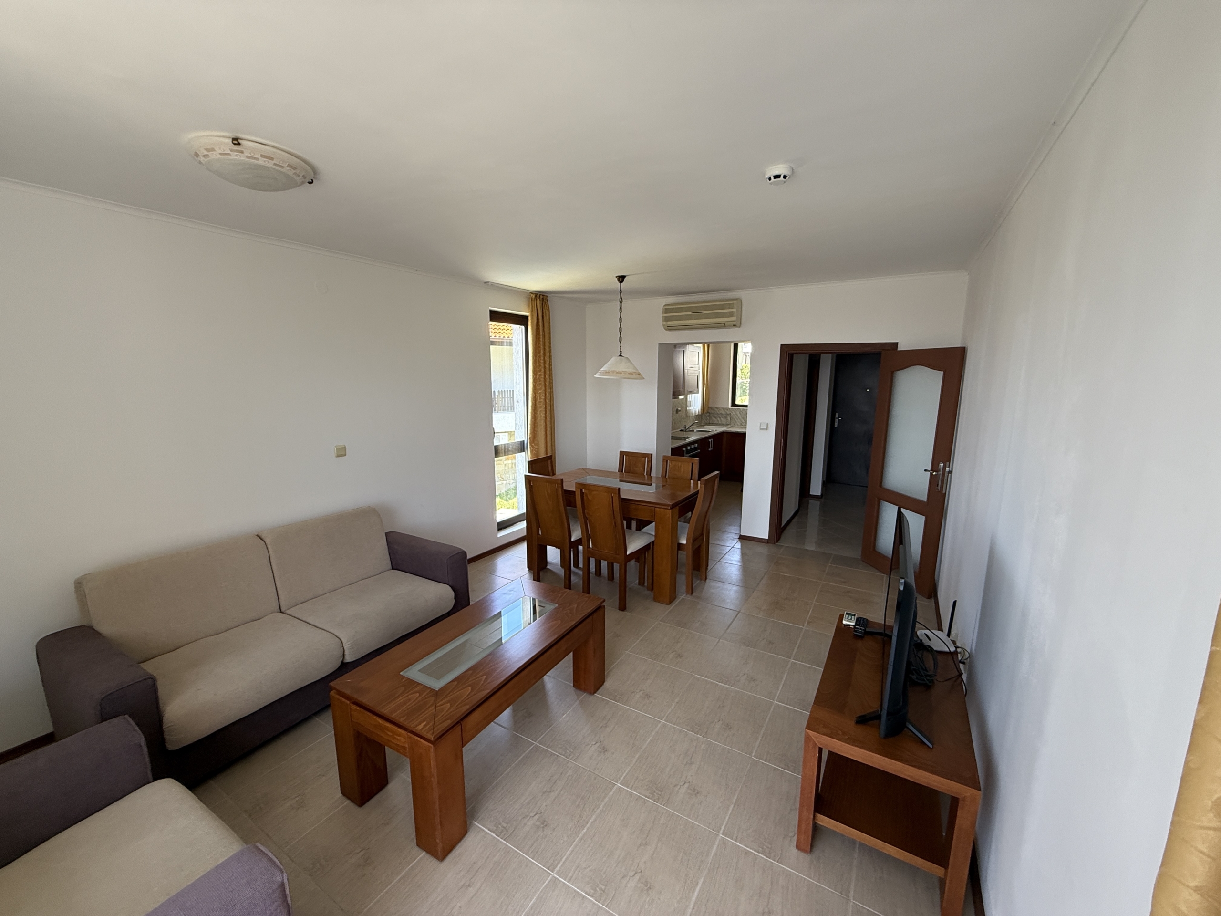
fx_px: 494
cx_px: 610
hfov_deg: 102.1
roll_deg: -0.5
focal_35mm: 14
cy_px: 458
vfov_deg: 85.7
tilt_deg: -9.6
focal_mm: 2.22
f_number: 2.2
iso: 125
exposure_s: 1/99
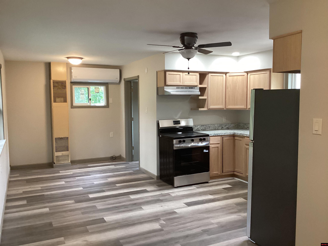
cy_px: 123
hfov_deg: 58.4
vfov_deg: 45.4
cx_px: 164
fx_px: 294
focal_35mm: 31
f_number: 2.4
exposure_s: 1/60
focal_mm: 3.3
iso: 250
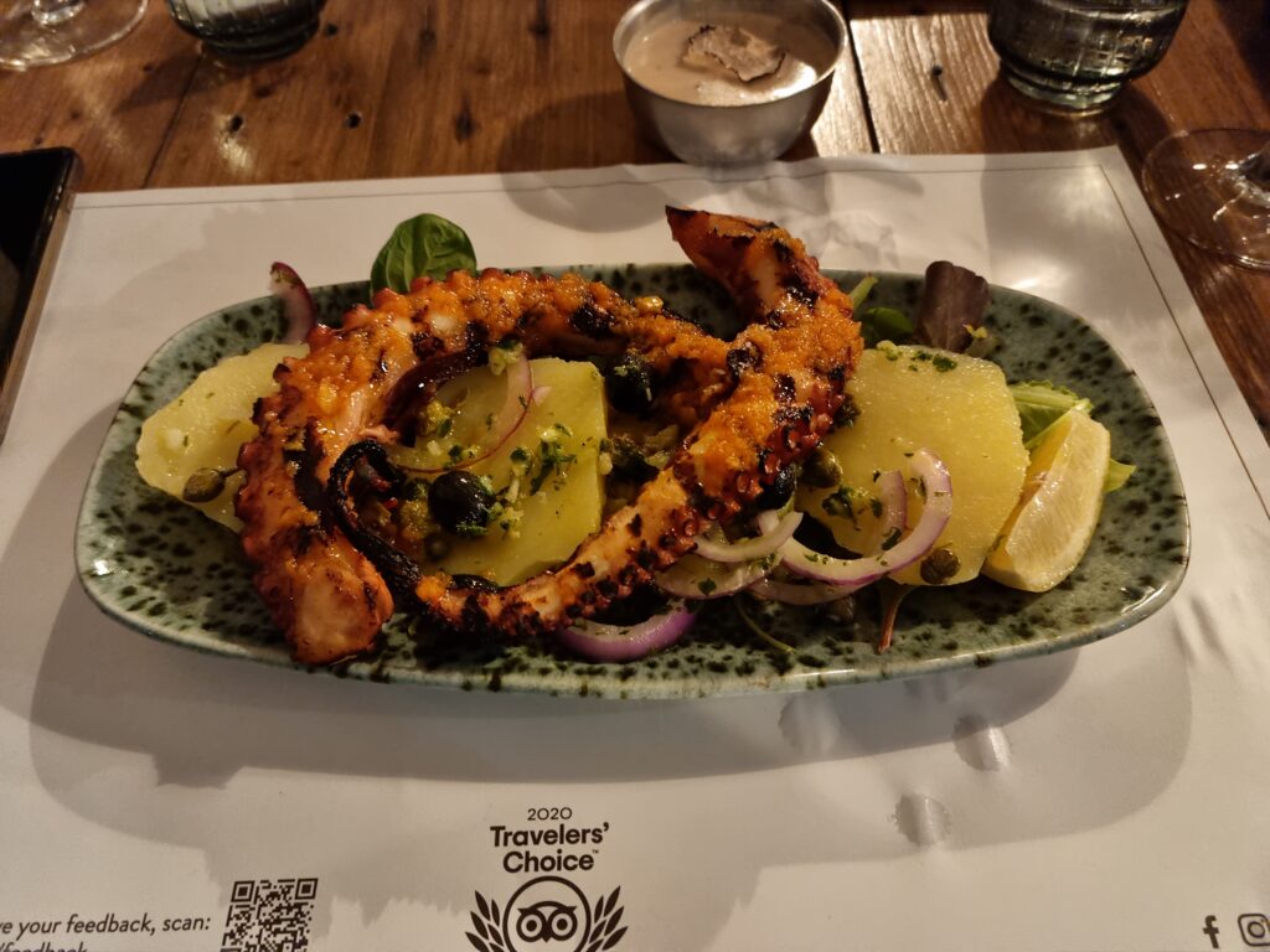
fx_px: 991
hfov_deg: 65.3
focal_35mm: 27
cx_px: 635
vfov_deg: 51.4
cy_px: 476
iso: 800
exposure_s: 1/17
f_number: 2
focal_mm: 5.9
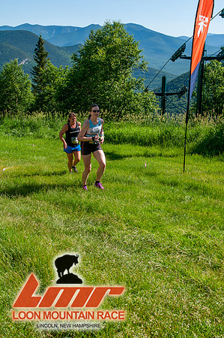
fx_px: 477
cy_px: 169
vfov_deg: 38.9
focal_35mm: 51
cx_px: 112
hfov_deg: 26.4
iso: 200
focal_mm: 34
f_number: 8
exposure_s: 1/400
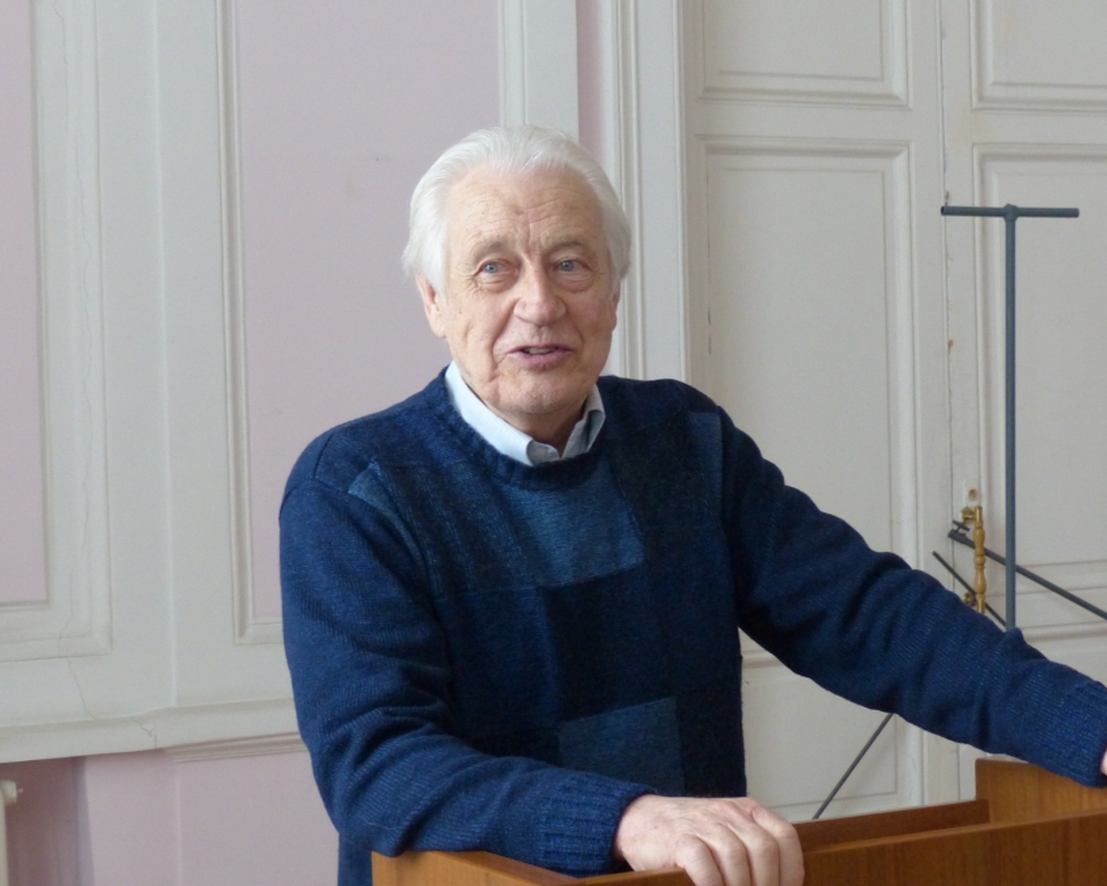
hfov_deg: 30.9
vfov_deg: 25.0
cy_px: 395
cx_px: 651
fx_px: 1998
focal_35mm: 61
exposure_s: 1/40
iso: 400
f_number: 2.8
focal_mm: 9.1
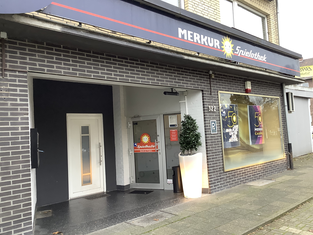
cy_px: 118
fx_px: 280
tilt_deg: +3.1
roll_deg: +3.3
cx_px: 156
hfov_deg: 58.4
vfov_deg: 45.4
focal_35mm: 31
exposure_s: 1/50
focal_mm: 3.3
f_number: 2.4
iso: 80
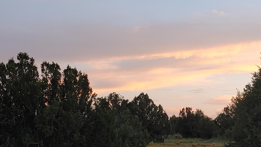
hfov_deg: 30.4
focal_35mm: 69
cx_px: 164
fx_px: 478
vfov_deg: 17.4
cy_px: 105
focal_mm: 4.23
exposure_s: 1/161
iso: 50
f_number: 1.5
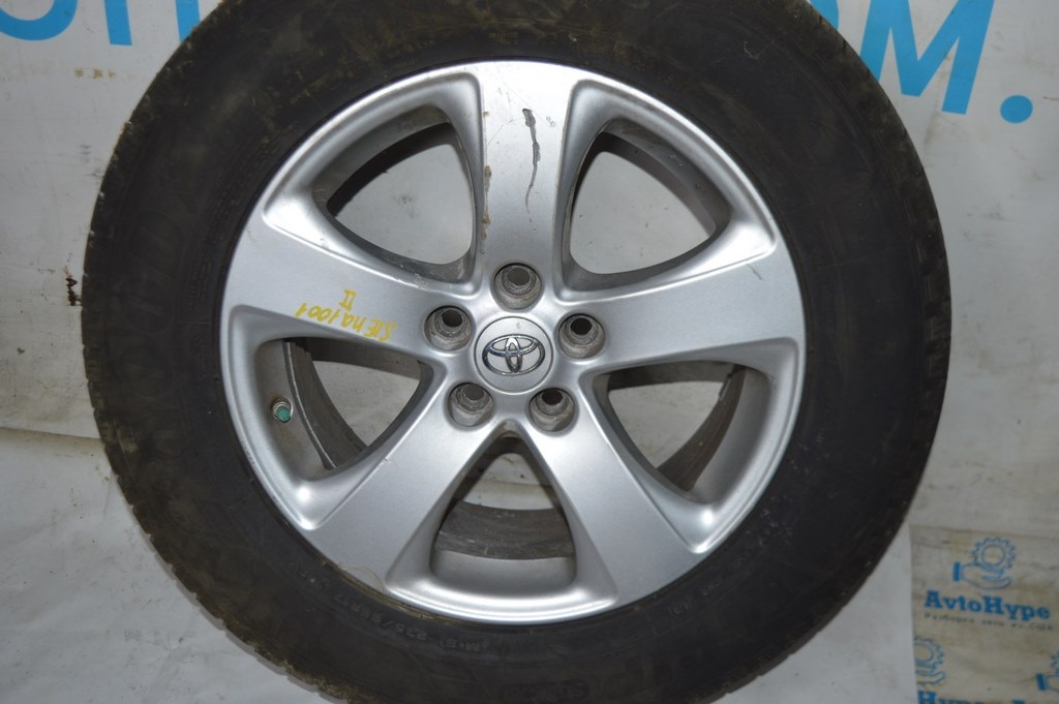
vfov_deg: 30.8
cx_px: 530
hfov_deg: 45.0
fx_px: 1279
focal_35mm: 44
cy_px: 352
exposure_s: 1/60
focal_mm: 29
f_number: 4.2
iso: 400
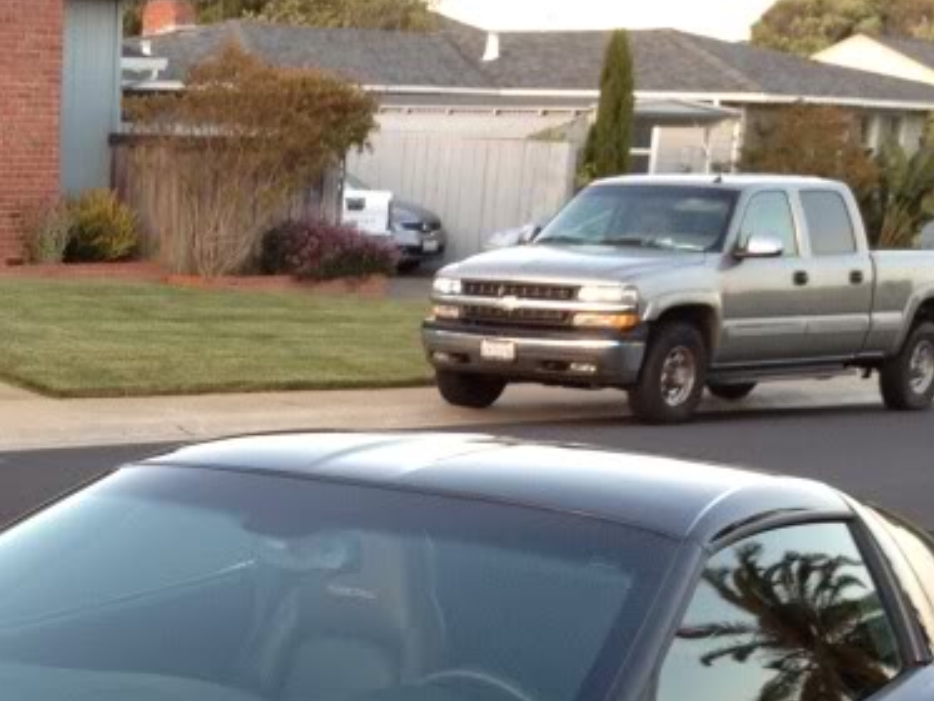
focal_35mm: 96
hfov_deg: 19.8
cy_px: 869
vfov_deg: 14.8
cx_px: 0
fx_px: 2591
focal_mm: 4.3
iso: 80
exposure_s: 1/40
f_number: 2.4
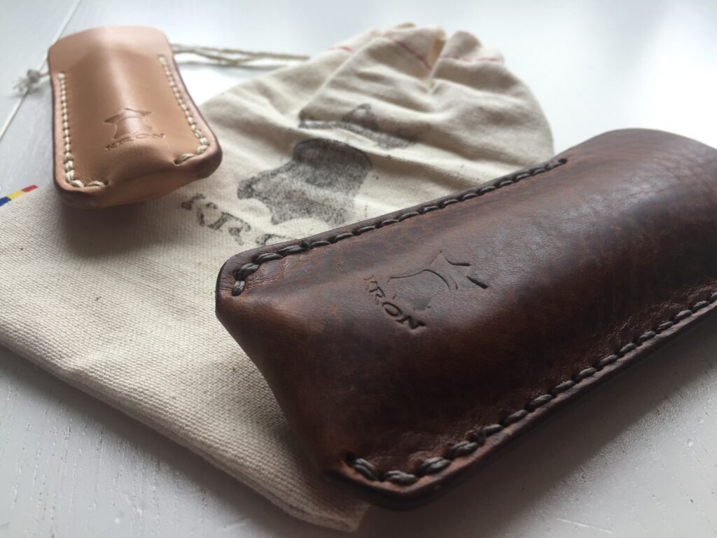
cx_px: 358
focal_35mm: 29
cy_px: 269
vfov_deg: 48.2
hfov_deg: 61.7
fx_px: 601
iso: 32
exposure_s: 1/115
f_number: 2.2
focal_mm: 4.15
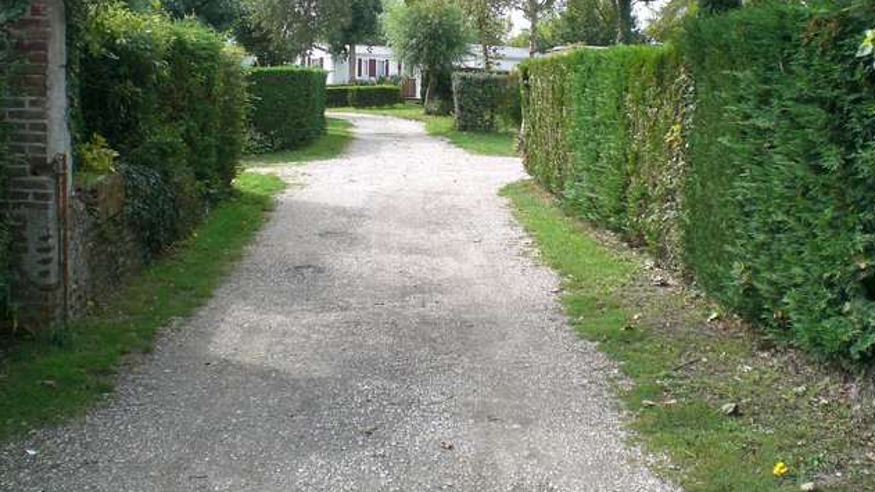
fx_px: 975
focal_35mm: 42
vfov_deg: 28.2
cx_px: 441
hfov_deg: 48.4
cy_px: 175
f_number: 3.1
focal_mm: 6.3
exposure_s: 1/320
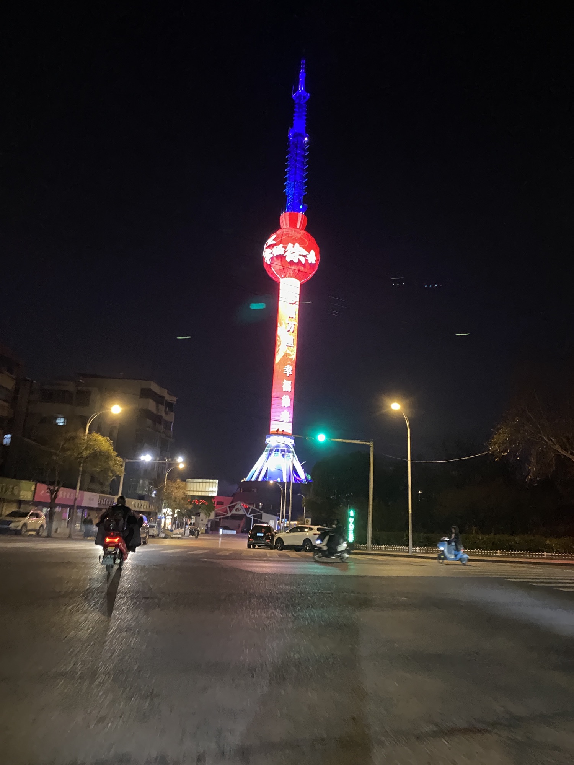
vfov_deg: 67.3
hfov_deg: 53.1
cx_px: 287
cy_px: 382
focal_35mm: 26
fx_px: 575
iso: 1000
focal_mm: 4.25
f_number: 1.8
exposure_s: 1/30
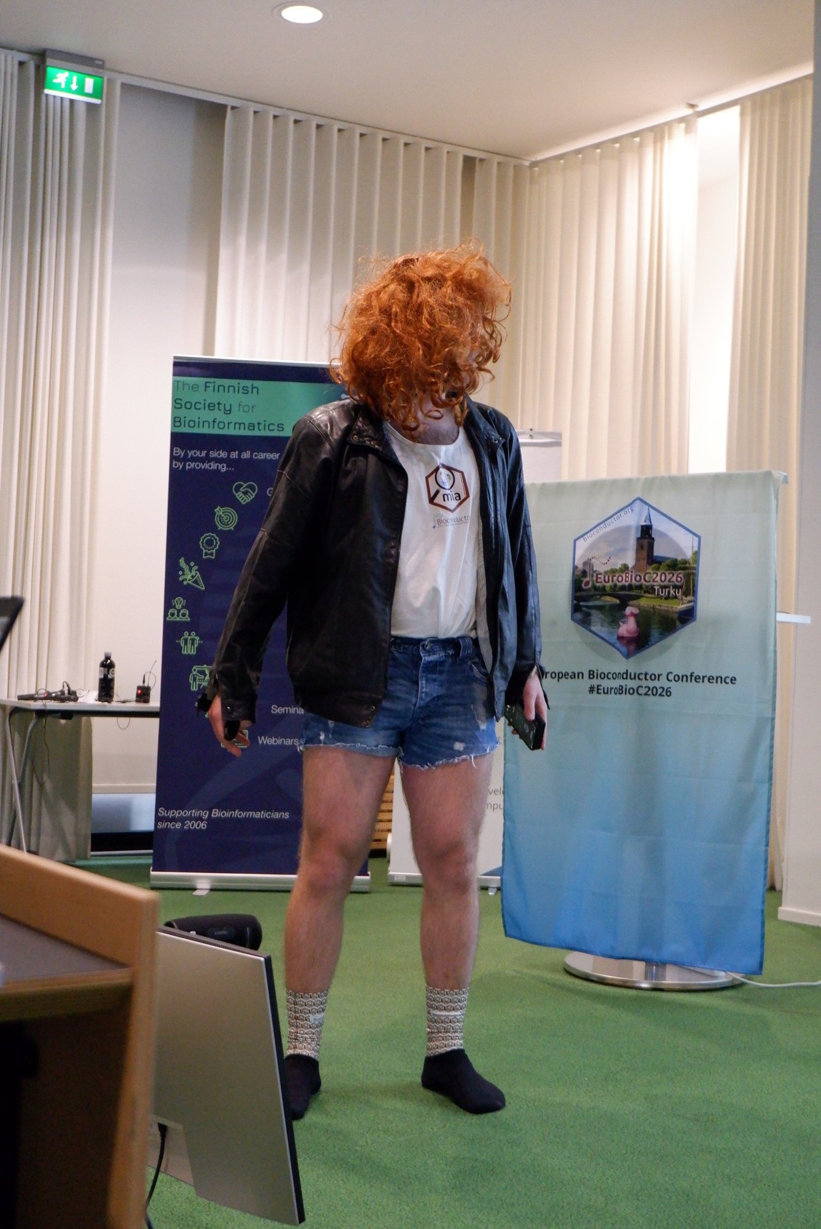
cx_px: 410
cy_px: 614
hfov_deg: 30.6
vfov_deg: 44.5
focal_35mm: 44
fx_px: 1503
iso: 6400
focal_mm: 29.6
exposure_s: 1/180
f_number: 4.5
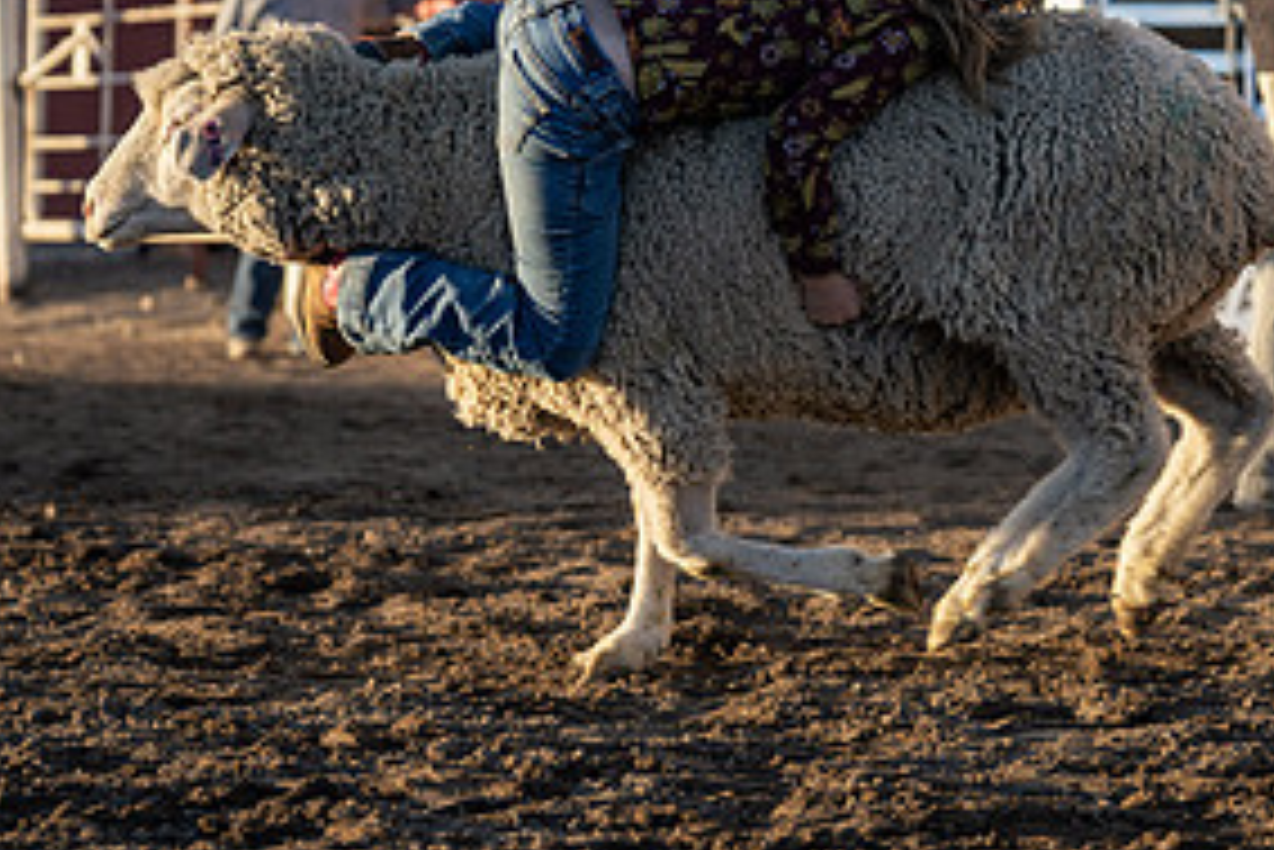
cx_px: 857
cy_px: 197
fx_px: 5665
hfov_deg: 12.8
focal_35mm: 160
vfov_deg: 8.6
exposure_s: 1/1000
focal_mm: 70
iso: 160
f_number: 3.2
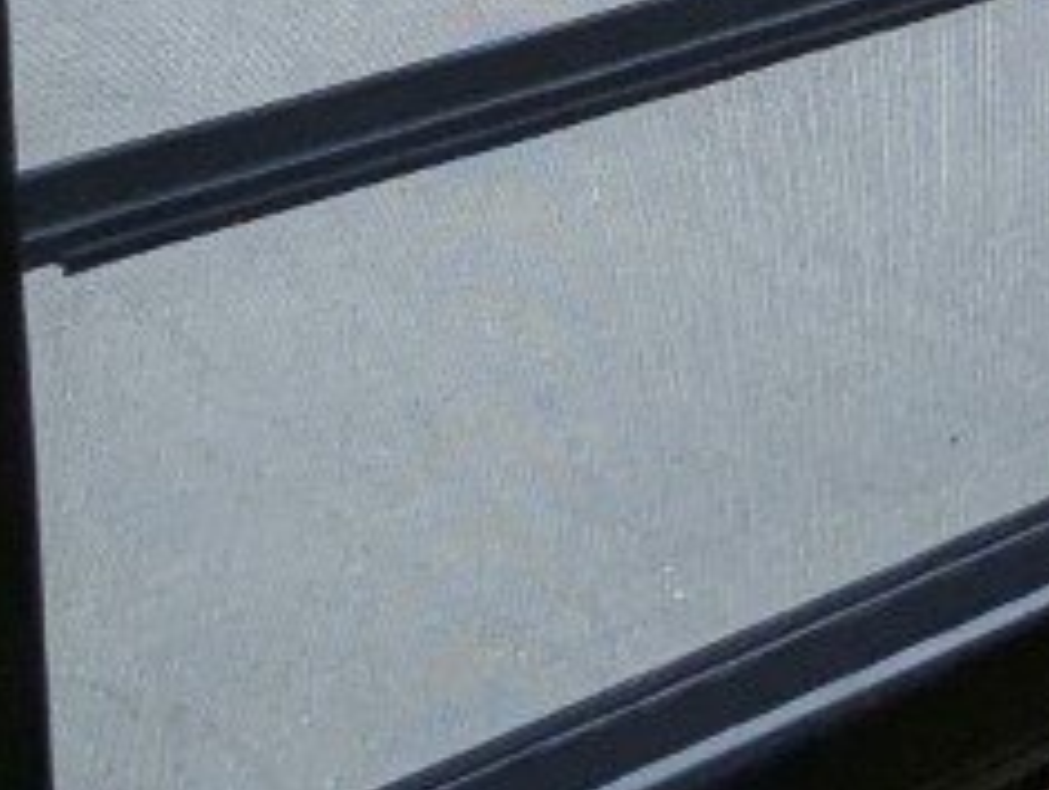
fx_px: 2883
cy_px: -714
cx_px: 1230
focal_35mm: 95
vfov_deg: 13.6
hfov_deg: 19.5
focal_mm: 2.35
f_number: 2.2
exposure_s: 1/205
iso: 53
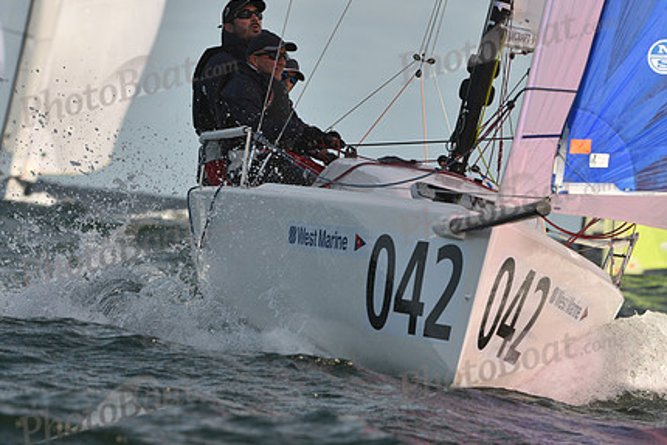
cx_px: 320
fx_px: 8507
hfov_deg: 4.5
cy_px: 147
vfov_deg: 3.0
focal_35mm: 459
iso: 320
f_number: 9
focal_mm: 340
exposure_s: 1/1000
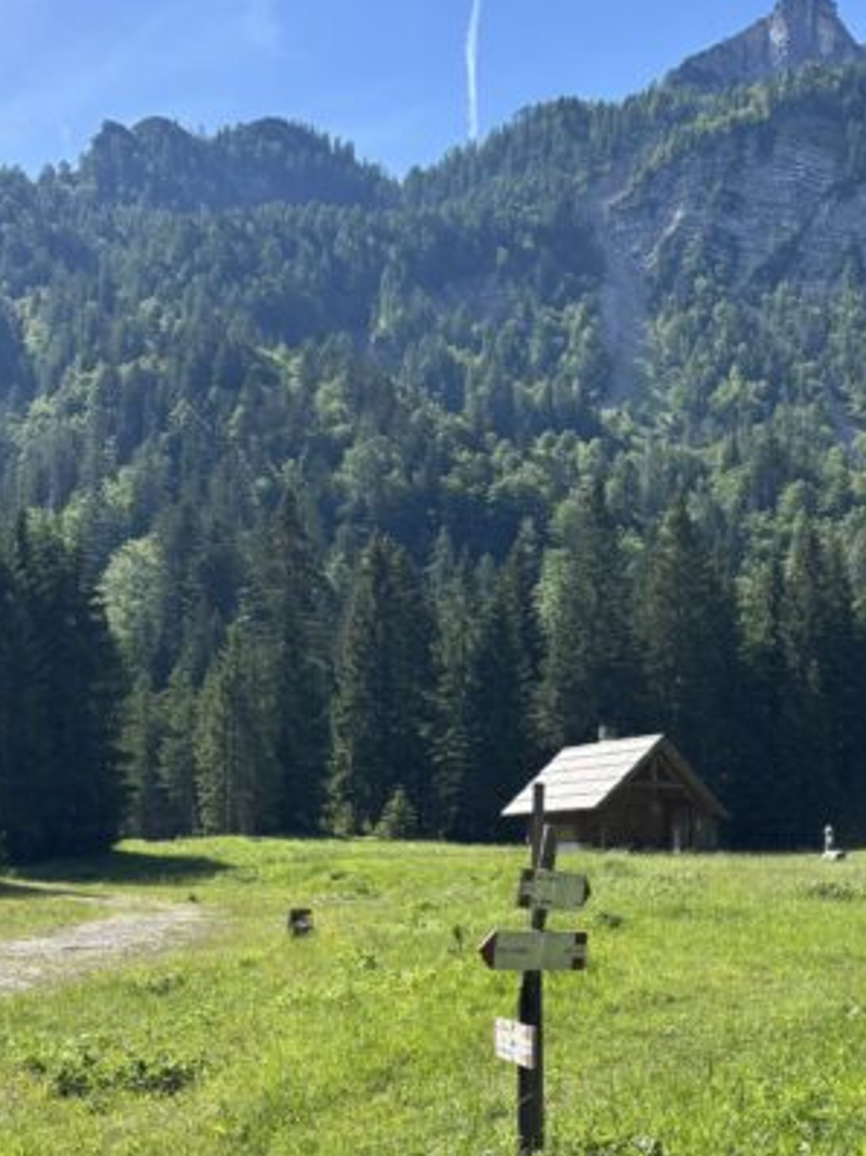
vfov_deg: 36.7
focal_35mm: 51
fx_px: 1703
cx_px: 554
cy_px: 848
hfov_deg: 28.4
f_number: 1.6
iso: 50
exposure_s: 1/1437
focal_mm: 5.96
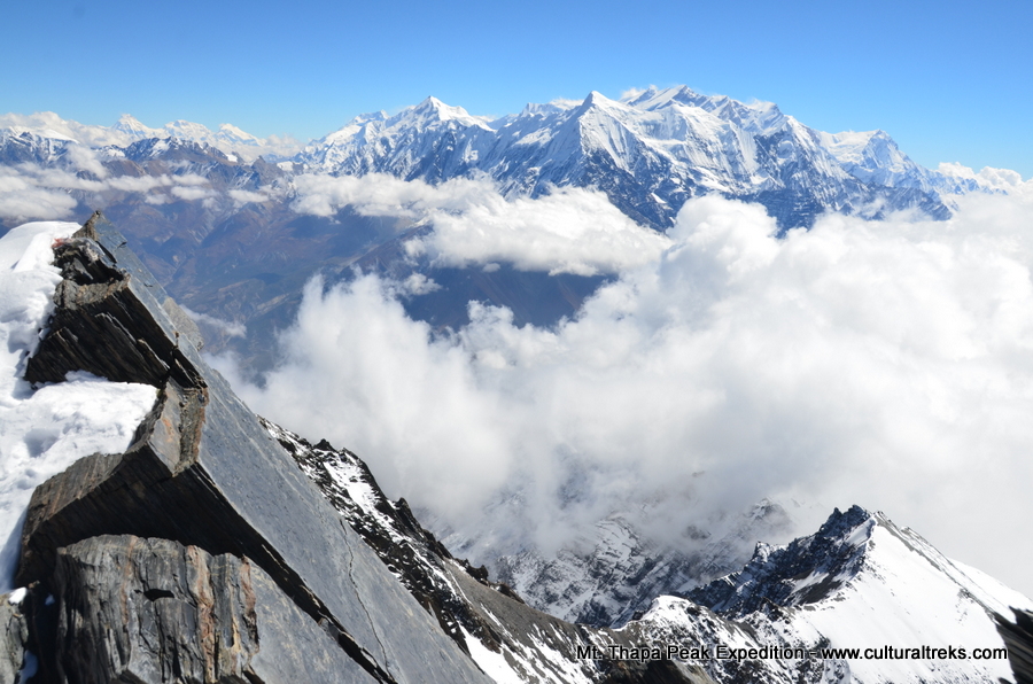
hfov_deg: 57.3
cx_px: 516
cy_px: 342
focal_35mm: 33
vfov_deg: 39.8
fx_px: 945
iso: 200
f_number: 11
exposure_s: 1/400
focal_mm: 22
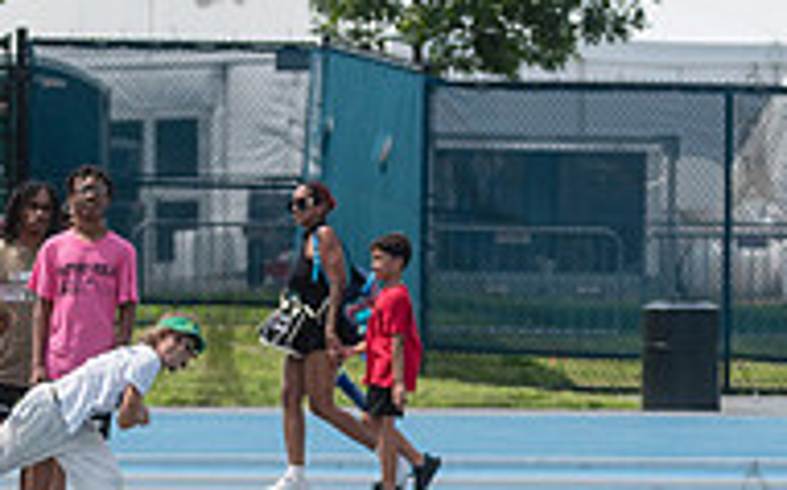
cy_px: 331
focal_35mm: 527
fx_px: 11293
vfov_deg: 2.5
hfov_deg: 4.0
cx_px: 218
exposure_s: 1/2000
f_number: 4
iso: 160
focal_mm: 170
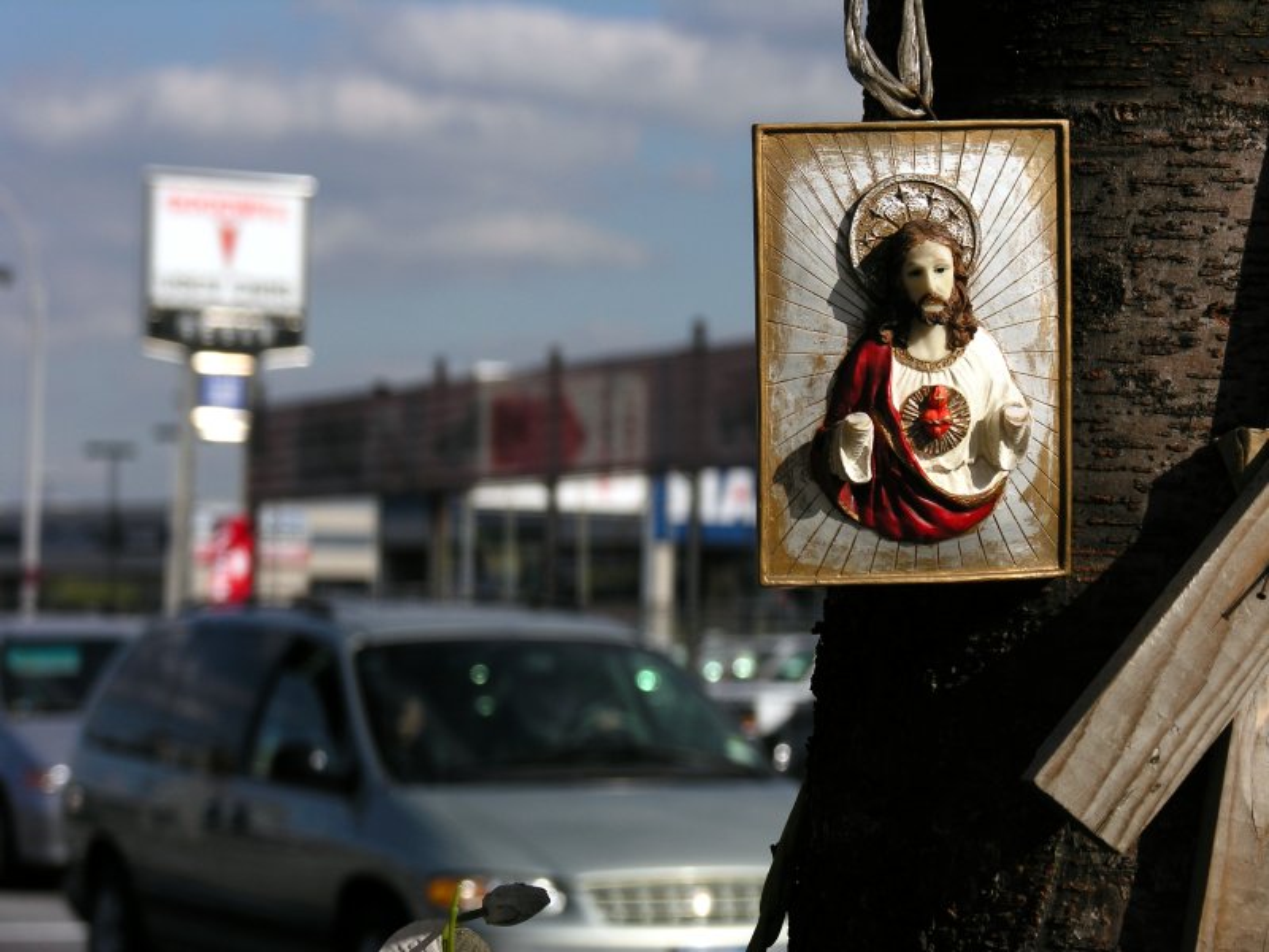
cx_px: 634
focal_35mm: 127
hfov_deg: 15.5
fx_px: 4656
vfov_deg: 11.7
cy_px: 476
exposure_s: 1/871
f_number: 3.8
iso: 50
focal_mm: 32.4
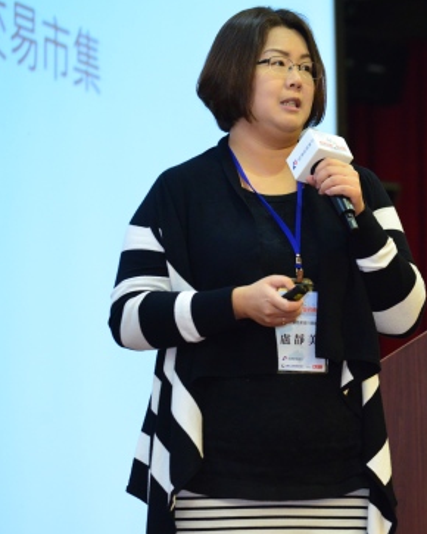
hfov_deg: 7.3
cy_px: 293
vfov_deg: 9.1
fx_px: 3352
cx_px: 446
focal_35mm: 212
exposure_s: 1/160
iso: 4000
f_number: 4
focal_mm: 130
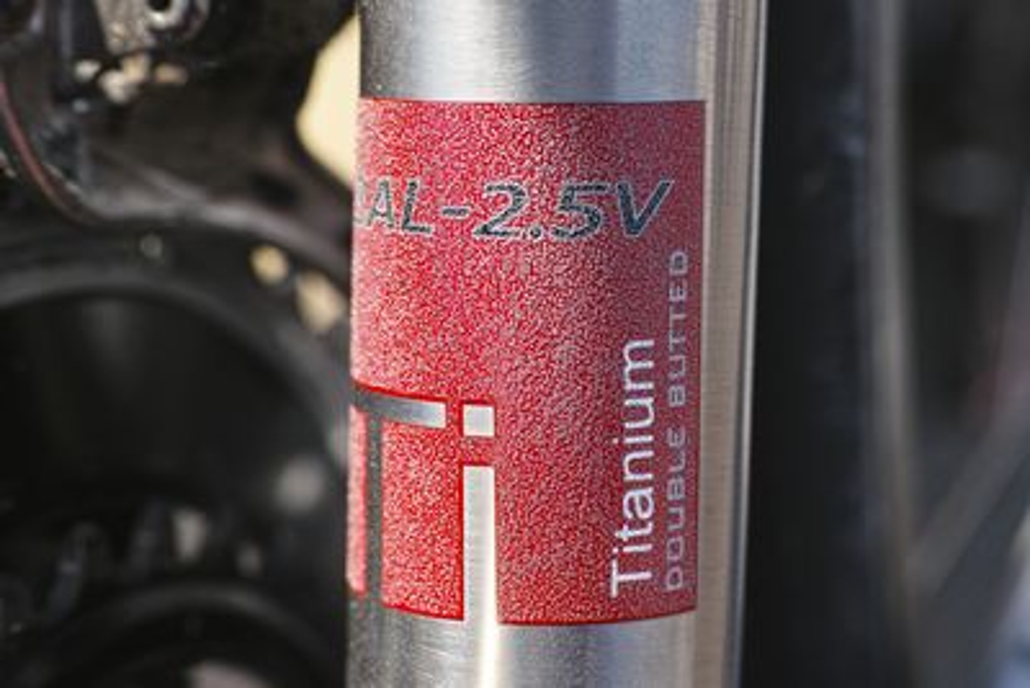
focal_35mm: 75
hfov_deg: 27.0
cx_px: 515
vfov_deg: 18.2
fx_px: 2146
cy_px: 344
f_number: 6.3
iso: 100
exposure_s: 1/125
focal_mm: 50
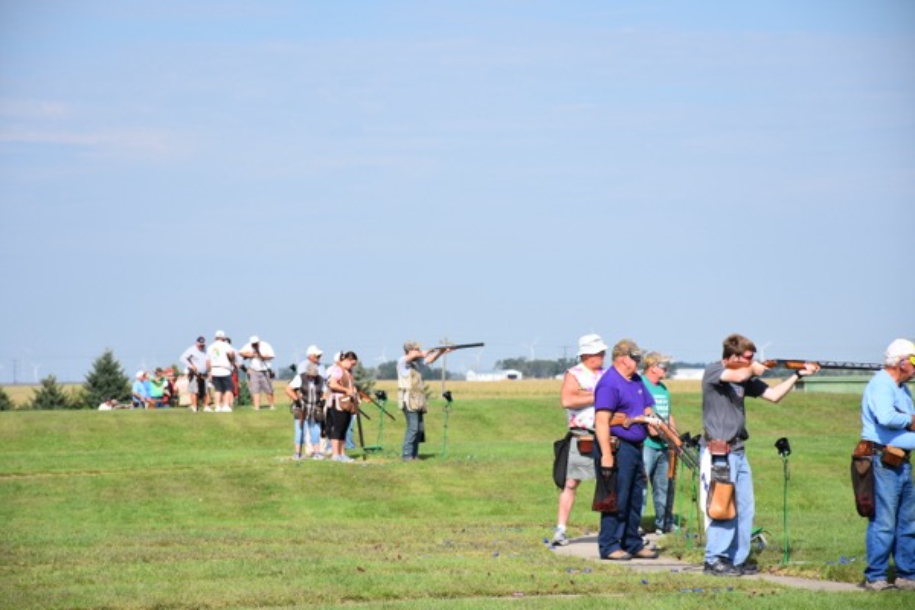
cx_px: 458
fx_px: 4422
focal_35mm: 174
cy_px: 305
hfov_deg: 11.8
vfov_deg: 7.9
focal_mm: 116
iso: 140
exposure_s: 1/500
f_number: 8
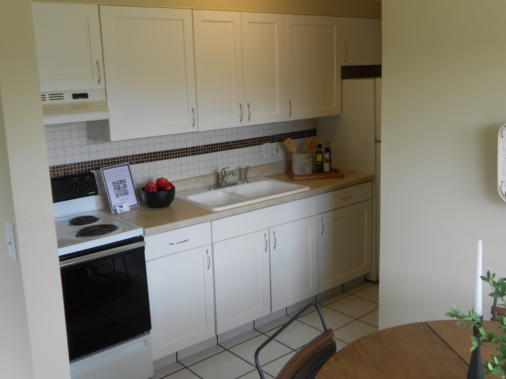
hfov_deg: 50.1
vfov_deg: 38.7
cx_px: 253
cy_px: 190
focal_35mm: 37
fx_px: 541
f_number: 3.9
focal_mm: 6.7
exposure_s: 1/30
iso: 125
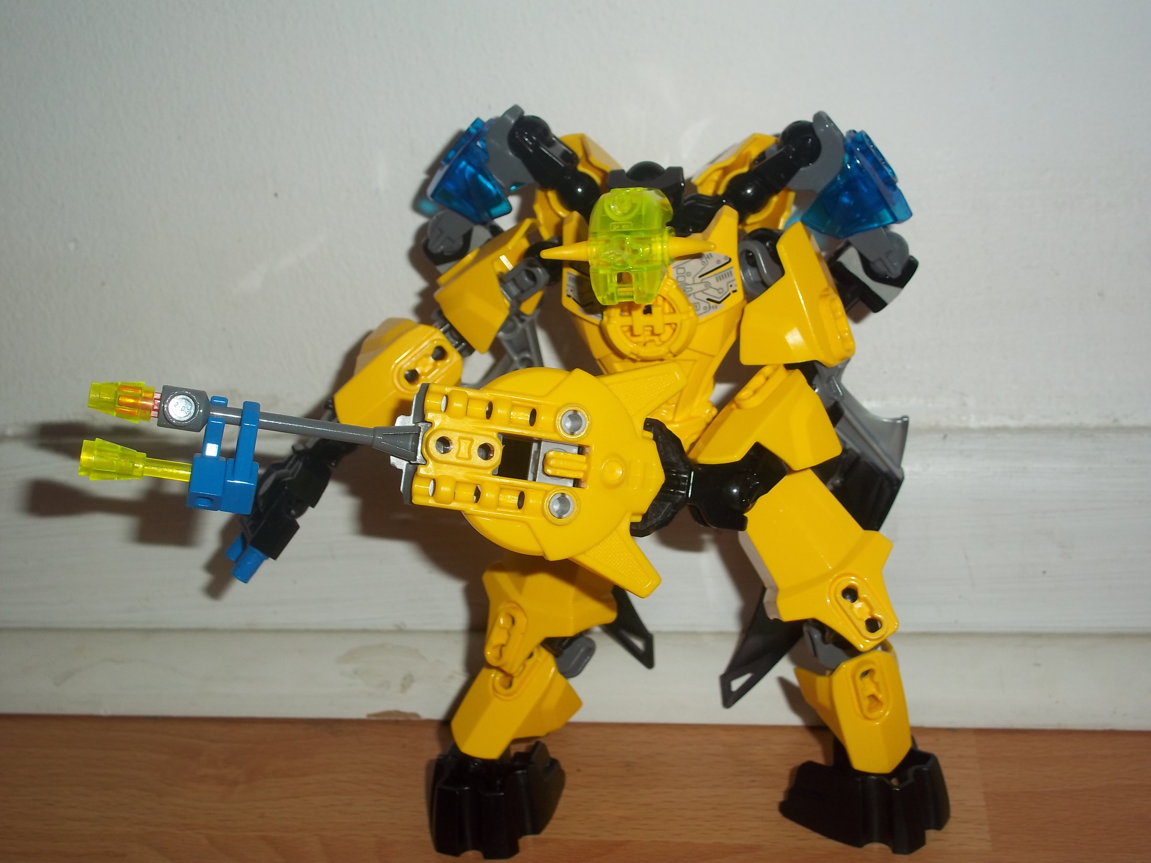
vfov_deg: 31.5
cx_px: 576
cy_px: 432
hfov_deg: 41.2
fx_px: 1530
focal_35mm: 46
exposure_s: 1/40
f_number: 3.5
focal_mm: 8.2
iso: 80
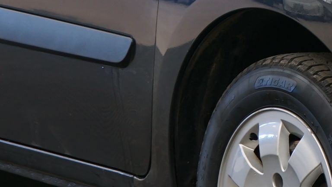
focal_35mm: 279
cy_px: -97
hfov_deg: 7.7
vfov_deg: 4.3
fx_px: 2456
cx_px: 367
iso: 400
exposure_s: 1/8
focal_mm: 52
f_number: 5
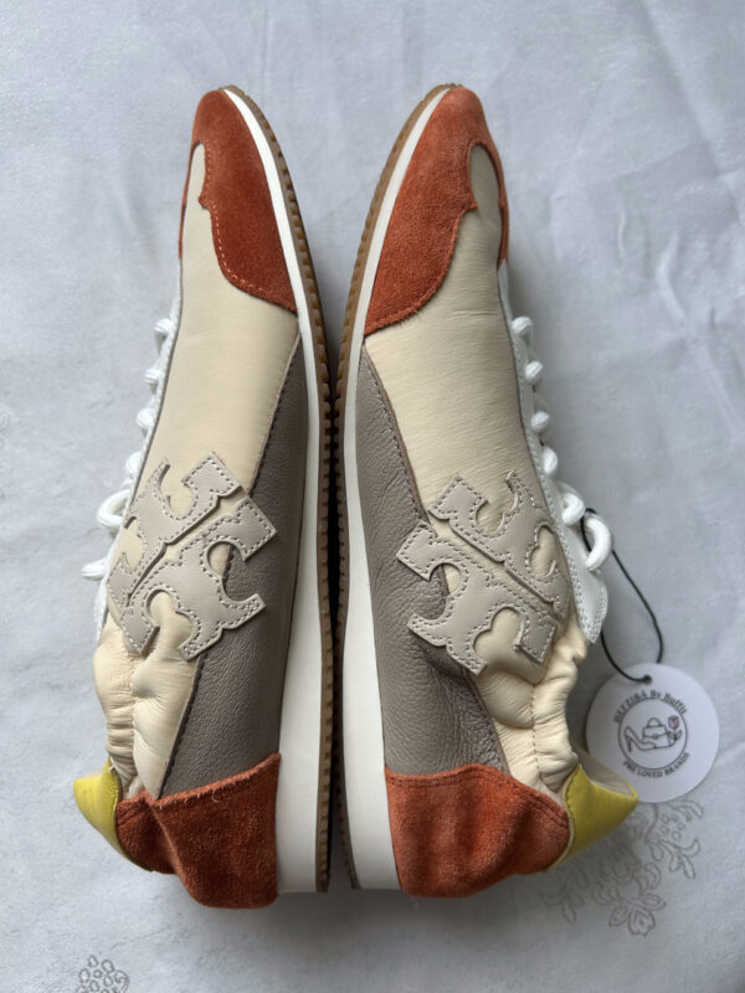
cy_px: 496
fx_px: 746
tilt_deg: -83.8
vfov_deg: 67.3
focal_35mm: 26
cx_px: 372
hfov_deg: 53.1
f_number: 1.5
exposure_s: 1/160
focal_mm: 5.7
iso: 40
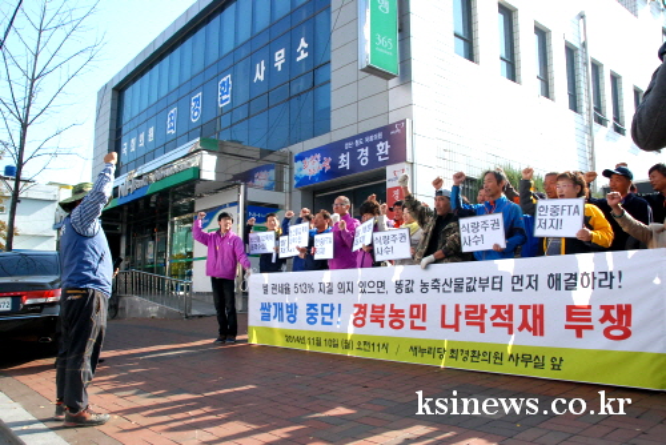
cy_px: 222
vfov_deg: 48.0
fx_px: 500
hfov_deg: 67.4
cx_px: 333
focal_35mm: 27
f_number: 10
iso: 800
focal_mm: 18
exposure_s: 1/400
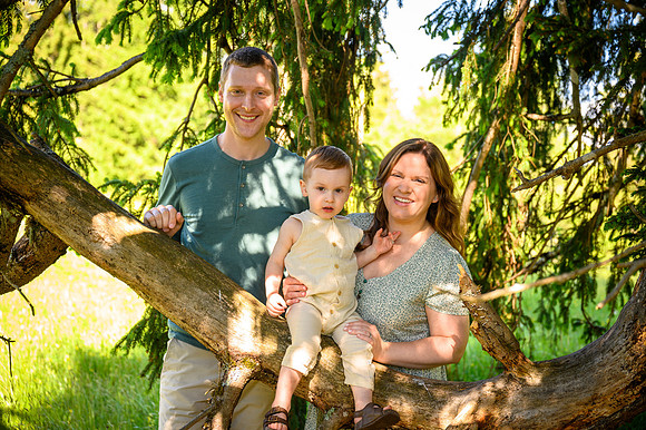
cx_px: 323
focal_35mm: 53
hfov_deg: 37.5
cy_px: 215
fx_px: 950
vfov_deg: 25.5
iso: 100
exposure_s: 1/100
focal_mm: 53
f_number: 3.2
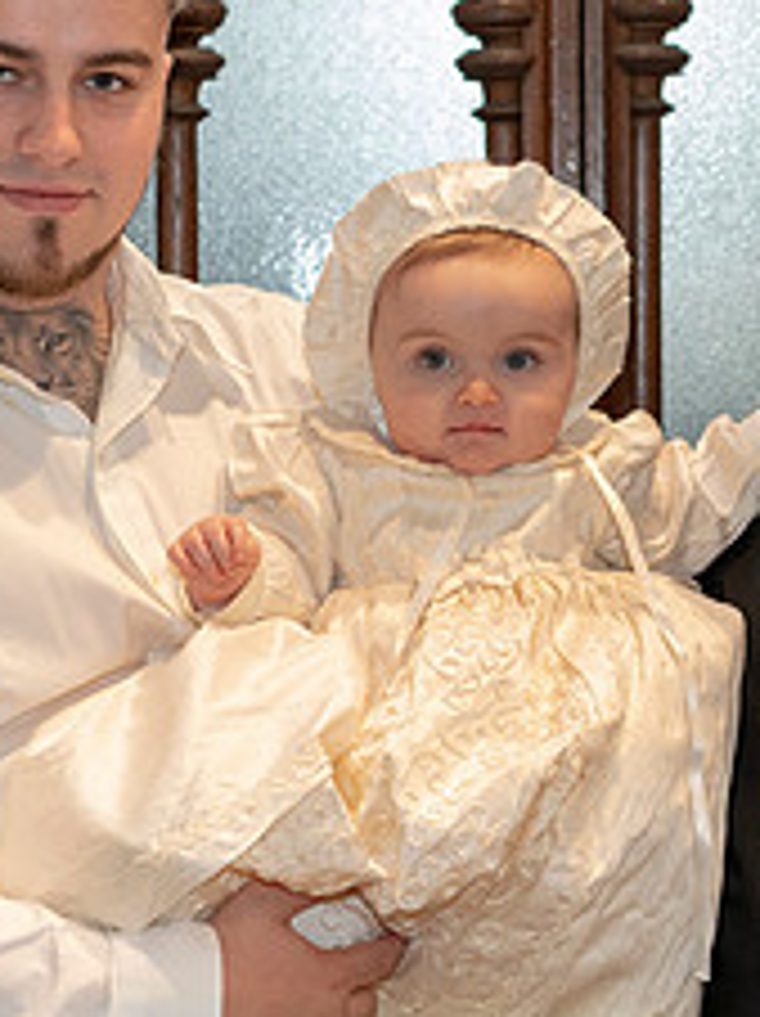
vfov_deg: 14.5
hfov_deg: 10.9
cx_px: 481
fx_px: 3989
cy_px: 457
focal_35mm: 136
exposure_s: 1/160
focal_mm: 55
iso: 2500
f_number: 4
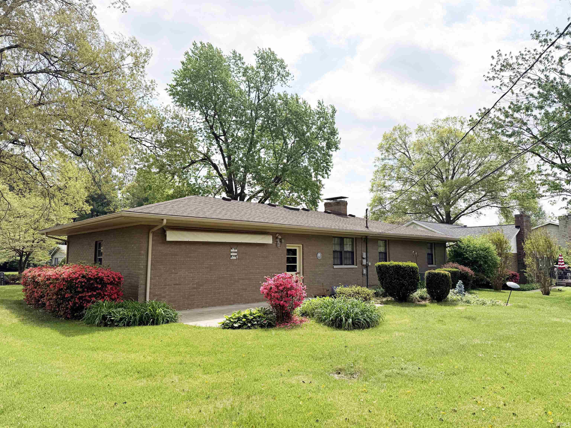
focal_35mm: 24
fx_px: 396
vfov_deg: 56.8
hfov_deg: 71.6
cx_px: 286
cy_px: 214
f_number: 1.78
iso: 100
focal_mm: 6.76
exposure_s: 1/9091
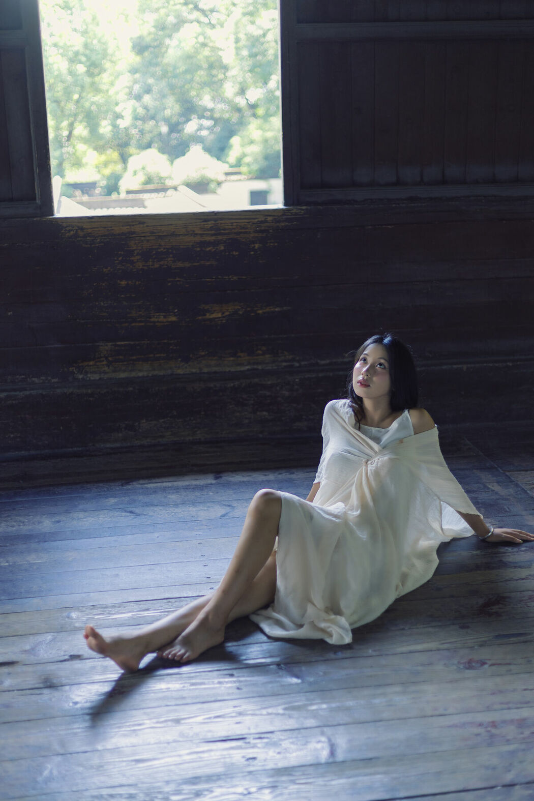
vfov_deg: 39.6
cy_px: 400
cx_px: 267
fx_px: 1112
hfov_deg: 27.0
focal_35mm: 50
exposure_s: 1/200
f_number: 1.8
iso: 320
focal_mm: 50
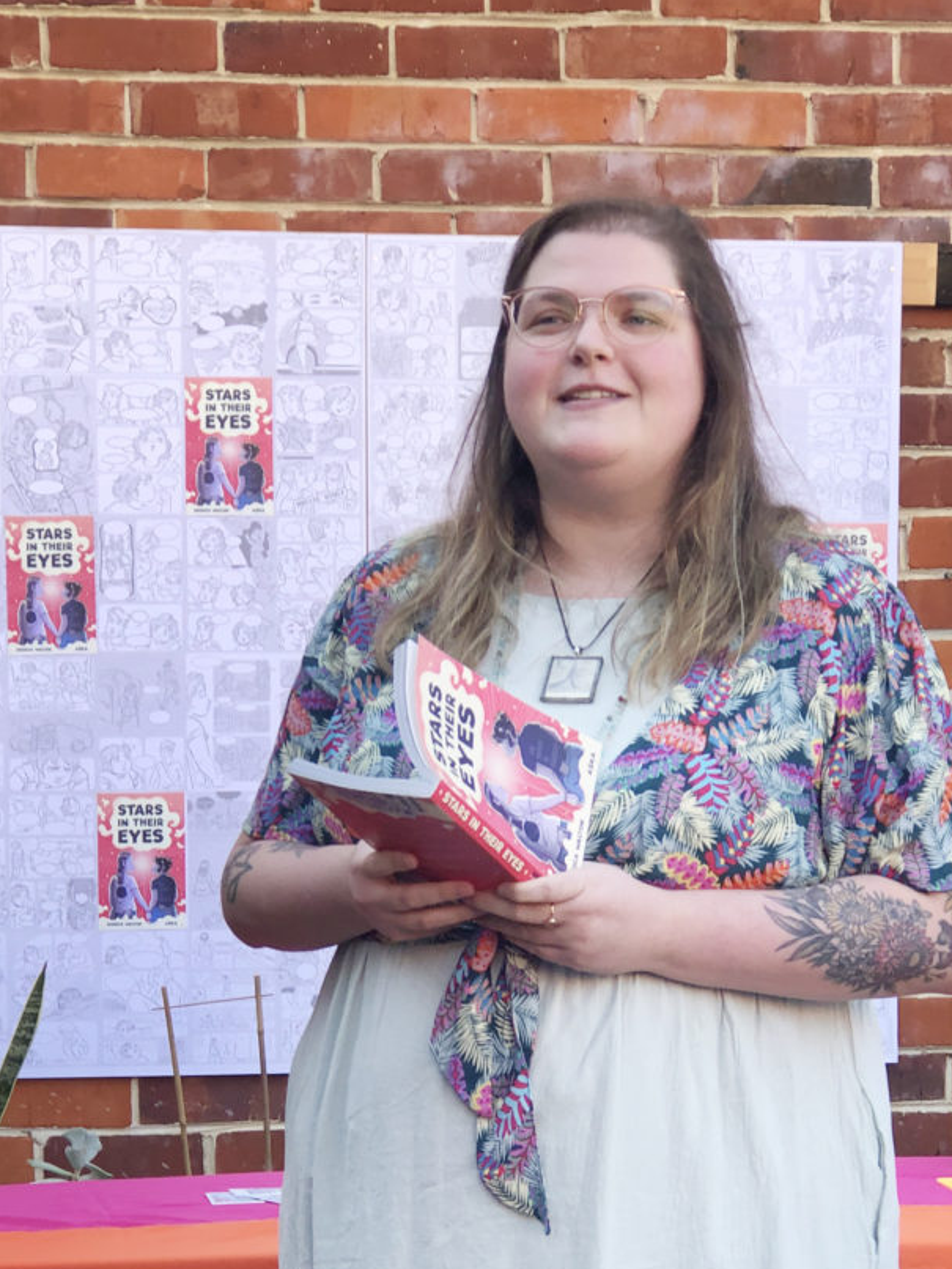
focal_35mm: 99
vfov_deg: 19.7
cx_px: 459
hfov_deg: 14.9
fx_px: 3628
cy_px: 971
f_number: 2.8
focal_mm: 6.6
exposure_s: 1/121
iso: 40
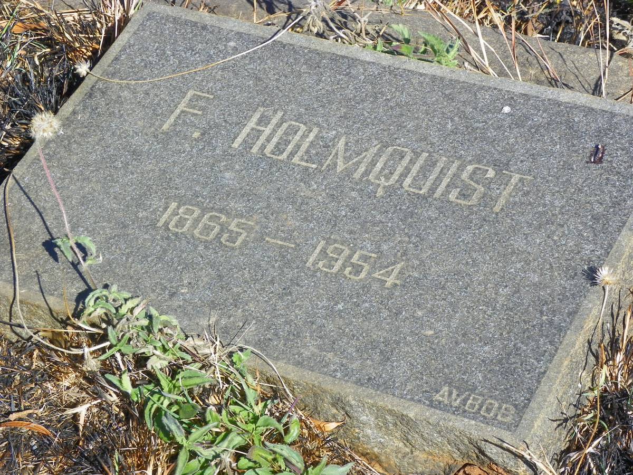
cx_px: 316
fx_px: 2030
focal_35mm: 111
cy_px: 238
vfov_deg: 13.3
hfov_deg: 17.7
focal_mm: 19.7
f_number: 5
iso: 64
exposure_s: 1/160
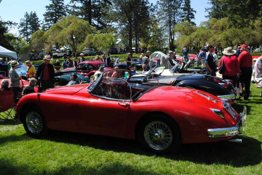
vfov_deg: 40.1
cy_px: 88
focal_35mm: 33
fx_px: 240
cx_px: 131
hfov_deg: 57.2
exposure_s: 1/160
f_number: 8
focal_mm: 22
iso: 100
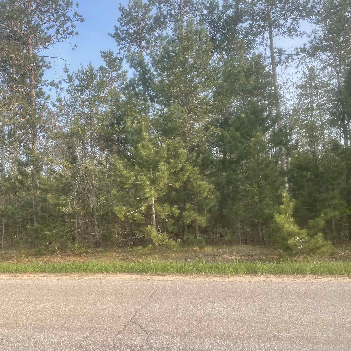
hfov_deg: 51.9
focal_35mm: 31
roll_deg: +2.5
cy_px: 174
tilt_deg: +6.4
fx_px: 356
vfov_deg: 52.5
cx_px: 127
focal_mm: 4.2
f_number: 1.6
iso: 32
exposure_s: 1/790
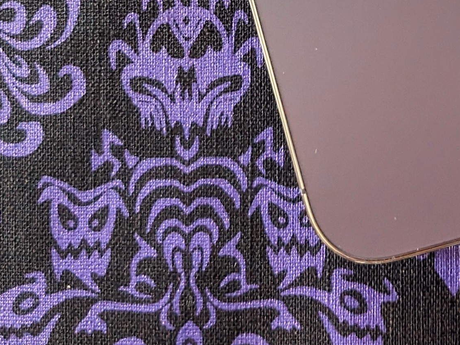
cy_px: -192
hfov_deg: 23.7
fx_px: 1063
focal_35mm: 80
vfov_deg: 16.6
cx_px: 423
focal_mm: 4.53
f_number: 1.7
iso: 1117
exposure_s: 1/23.8
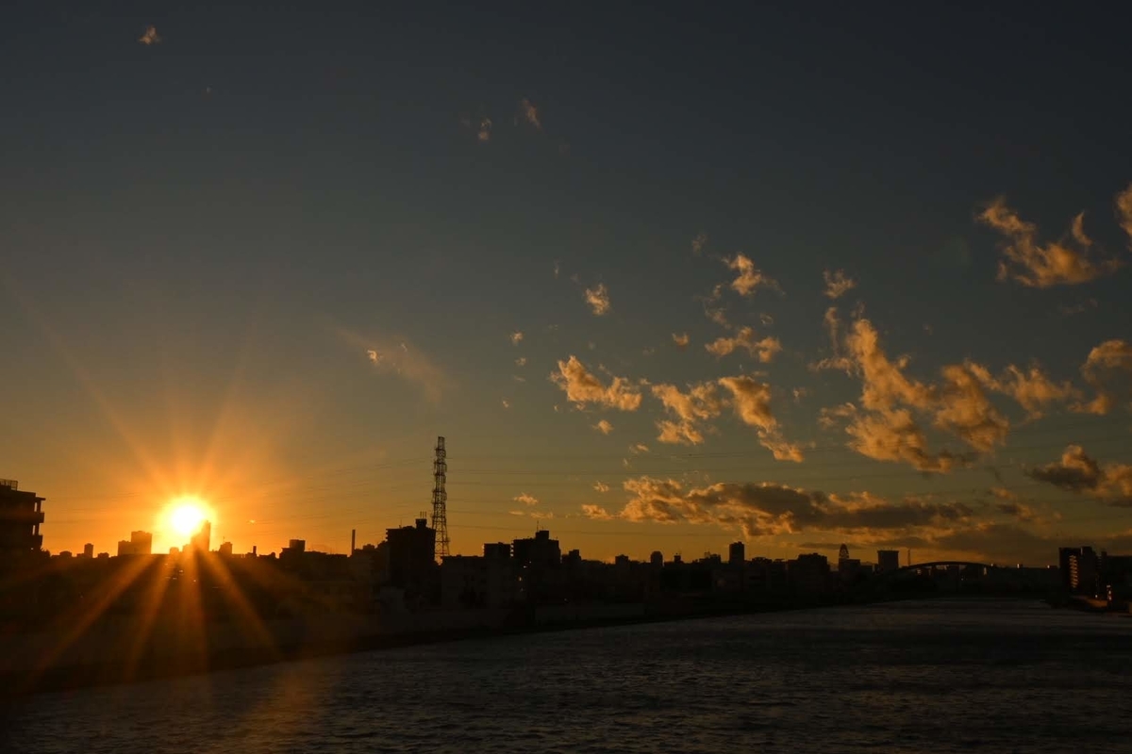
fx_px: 1132
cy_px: 377
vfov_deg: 36.9
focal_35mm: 36
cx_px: 566
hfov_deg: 53.1
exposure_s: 1/400
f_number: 16
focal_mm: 24
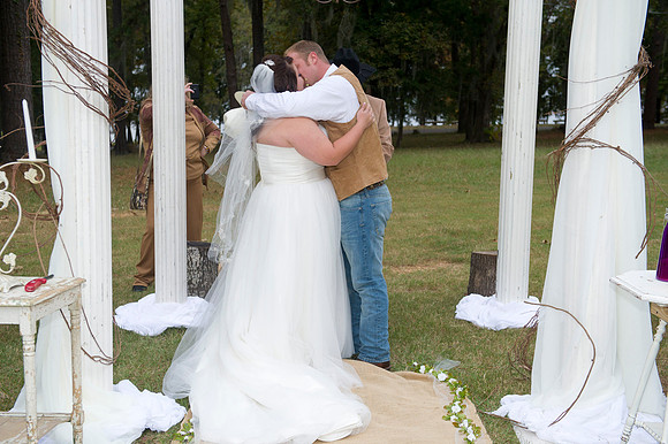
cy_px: 222
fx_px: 927
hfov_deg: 39.6
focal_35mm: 50
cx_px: 334
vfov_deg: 27.0
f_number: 4.5
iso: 800
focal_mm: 50
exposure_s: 1/160
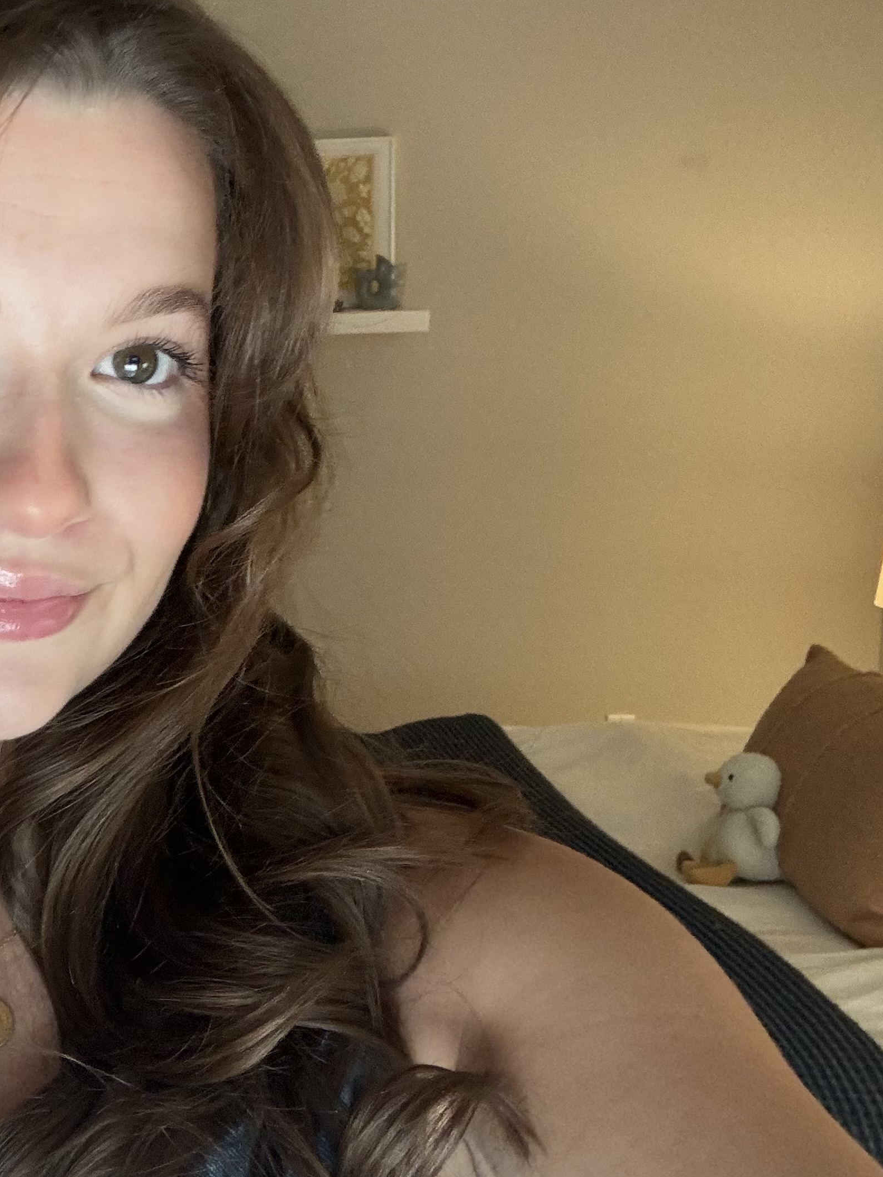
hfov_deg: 29.7
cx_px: -82
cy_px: 560
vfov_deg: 42.9
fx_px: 1496
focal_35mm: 44
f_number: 1.9
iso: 160
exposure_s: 1/60
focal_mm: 2.69
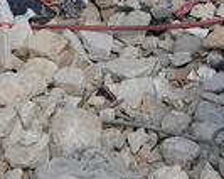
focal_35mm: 116
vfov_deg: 12.8
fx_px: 768
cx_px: 268
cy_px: -62
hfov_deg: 16.0
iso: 640
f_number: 4
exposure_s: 1/6400
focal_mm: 16
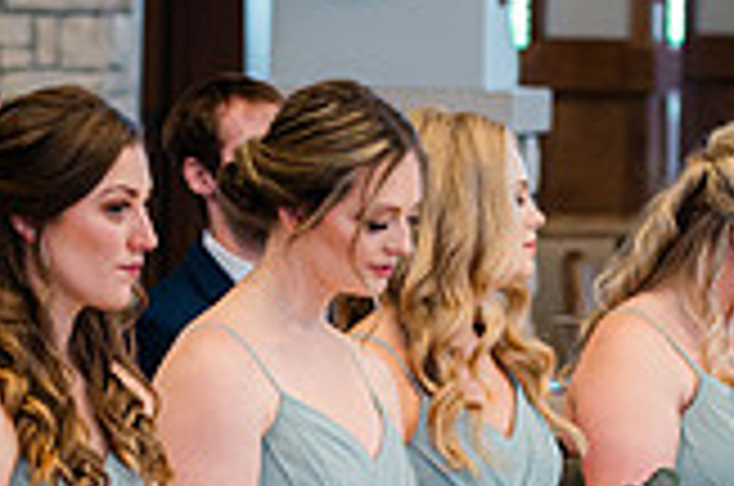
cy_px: 594
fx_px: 6044
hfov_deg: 6.9
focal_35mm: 297
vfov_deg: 4.6
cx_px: 648
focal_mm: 78
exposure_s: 1/250
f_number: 2.8
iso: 1000
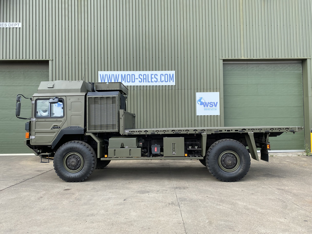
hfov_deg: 67.3
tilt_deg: +1.1
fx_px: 234
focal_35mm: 26
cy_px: 117
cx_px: 156
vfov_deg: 53.1
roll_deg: +0.4
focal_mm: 4.25
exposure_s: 1/685
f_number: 1.8
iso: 32
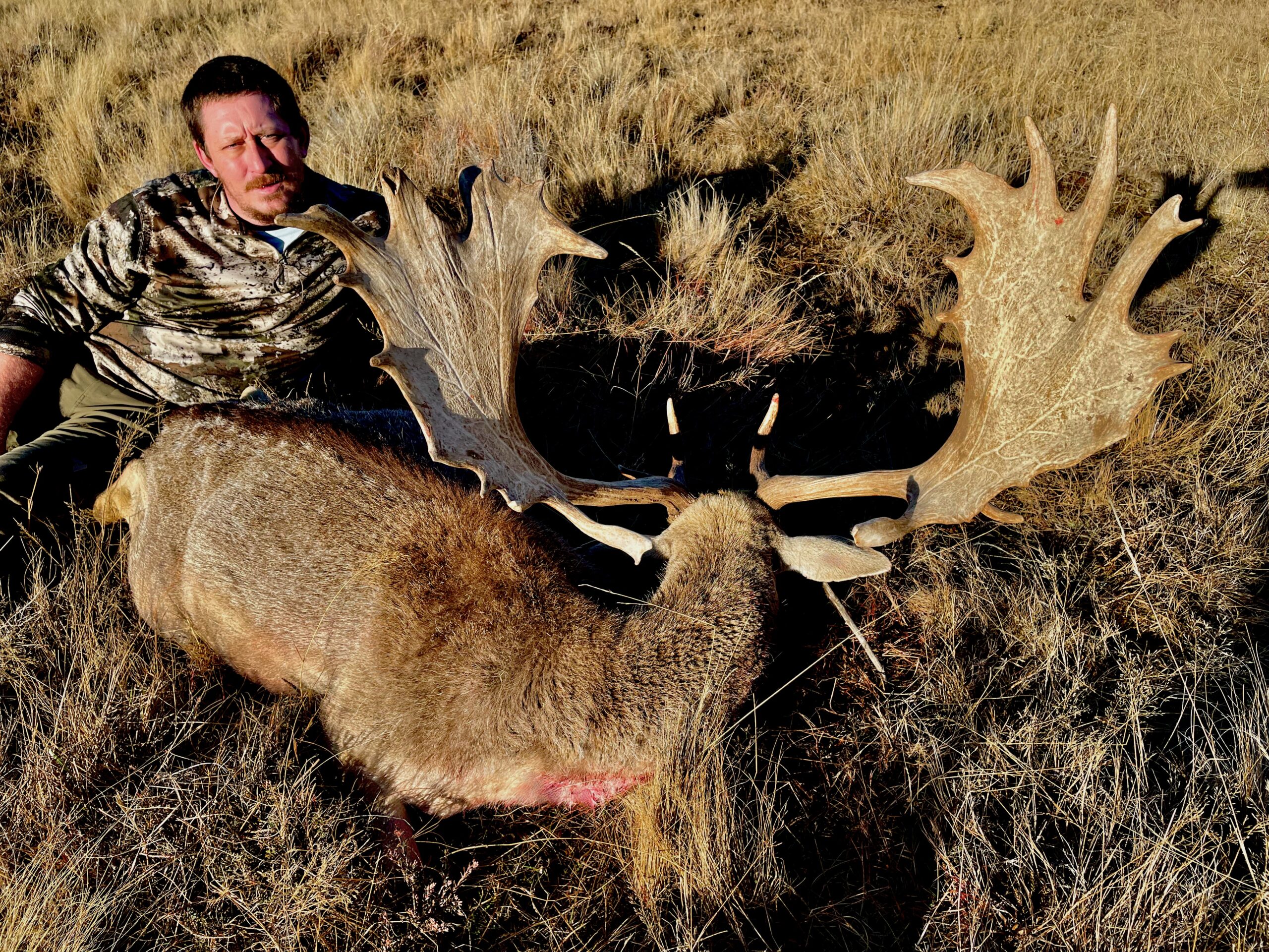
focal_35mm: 26
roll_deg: +0.0
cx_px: 634
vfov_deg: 53.1
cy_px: 476
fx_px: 953
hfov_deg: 67.3
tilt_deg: -33.4
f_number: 1.6
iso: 32
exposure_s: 1/2020
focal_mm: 4.2
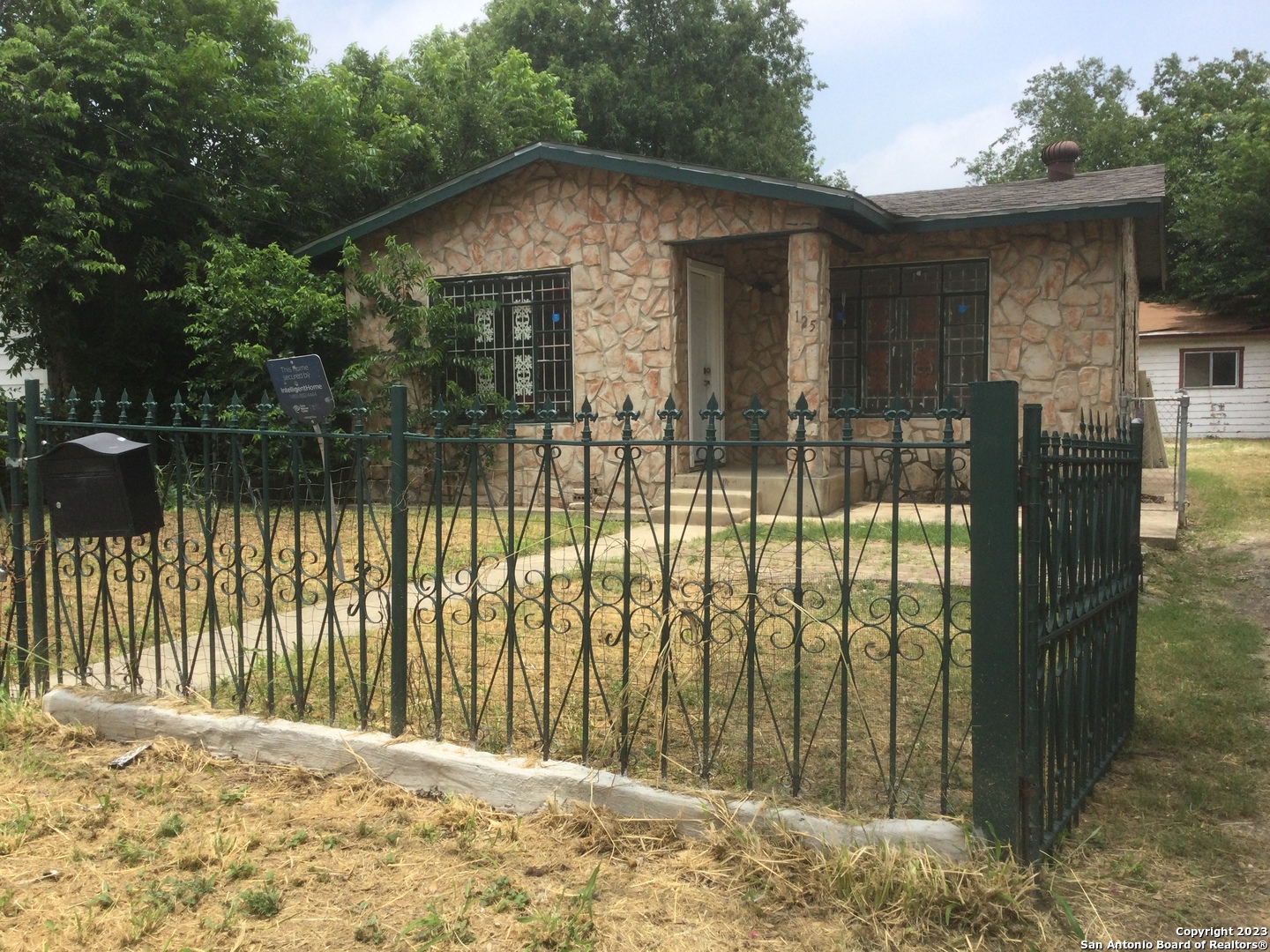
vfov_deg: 45.4
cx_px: 635
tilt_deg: -5.0
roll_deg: -1.3
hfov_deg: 58.4
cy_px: 476
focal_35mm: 31
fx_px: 1137
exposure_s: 1/936
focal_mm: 3.3
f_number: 2.4
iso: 25
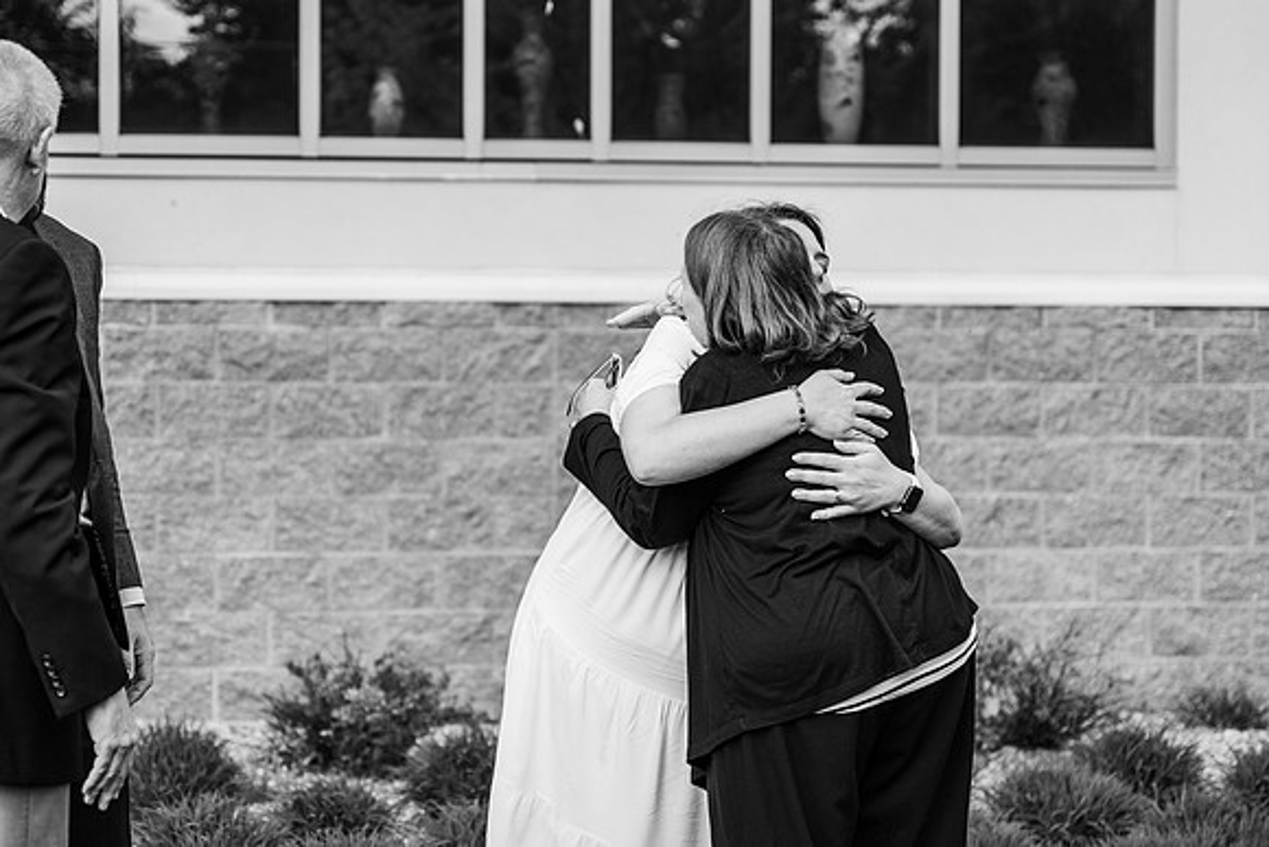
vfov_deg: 14.8
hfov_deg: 22.1
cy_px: 444
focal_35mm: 92
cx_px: 551
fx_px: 3253
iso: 200
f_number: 2.8
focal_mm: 70
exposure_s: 1/1600
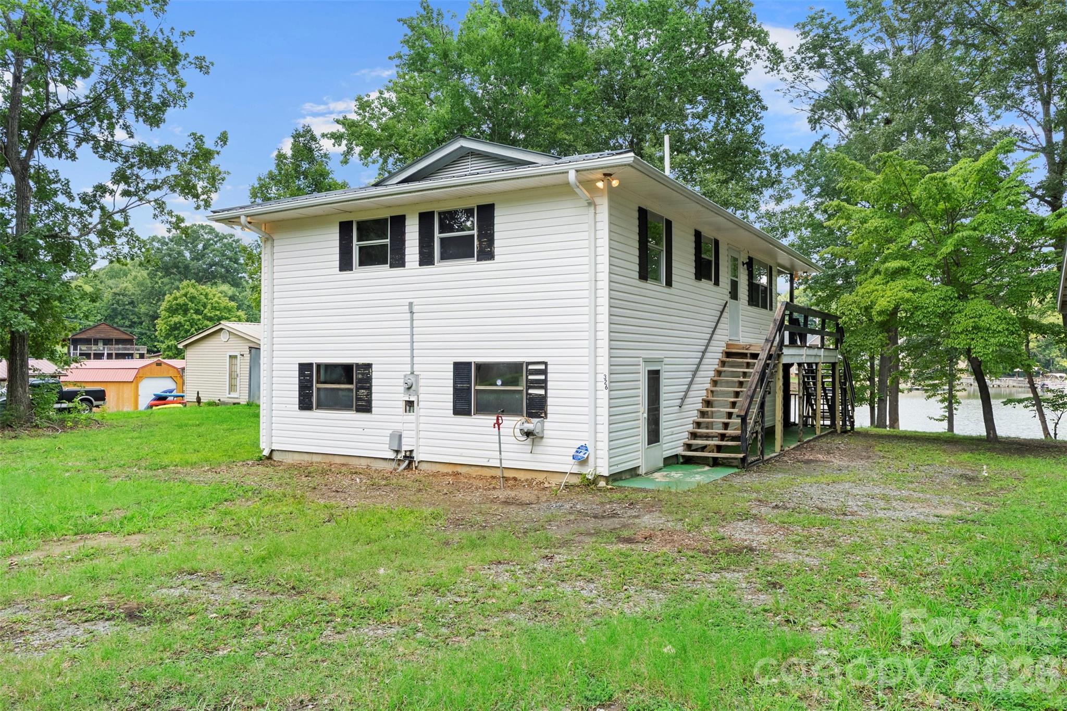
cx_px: 534
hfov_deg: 65.9
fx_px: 822
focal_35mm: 28
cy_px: 356
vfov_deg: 46.8
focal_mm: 18.5
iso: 250
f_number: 9
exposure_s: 1/40
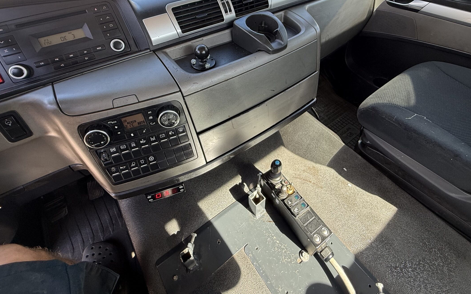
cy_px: 100
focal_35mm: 18
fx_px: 231
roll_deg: -1.9
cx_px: 249
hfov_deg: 91.0
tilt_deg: -42.3
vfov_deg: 63.5
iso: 100
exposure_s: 1/99
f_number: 2.2
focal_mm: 2.22
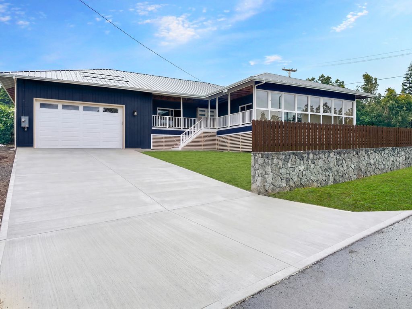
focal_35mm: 24
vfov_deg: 56.8
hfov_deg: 71.6
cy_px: 154
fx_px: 286
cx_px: 206
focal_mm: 6.86
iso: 80
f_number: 1.78
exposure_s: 1/4016
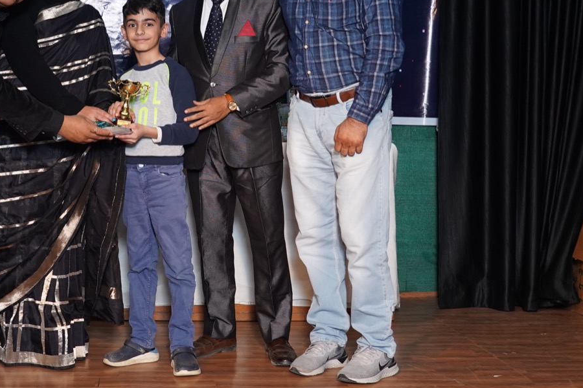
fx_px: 1134
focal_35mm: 70
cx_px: 144
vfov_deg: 19.4
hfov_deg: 28.4
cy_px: 111
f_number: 4
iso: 1000
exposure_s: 1/160
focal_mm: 30
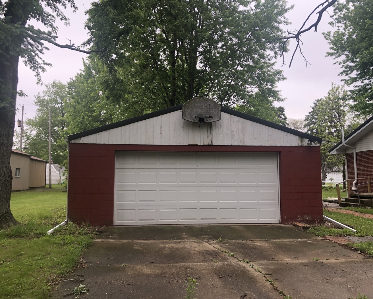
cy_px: 149
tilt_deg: +4.5
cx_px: 185
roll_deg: -0.3
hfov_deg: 58.8
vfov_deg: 48.5
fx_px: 331
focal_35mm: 30
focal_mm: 3.99
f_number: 1.8
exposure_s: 1/511
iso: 20
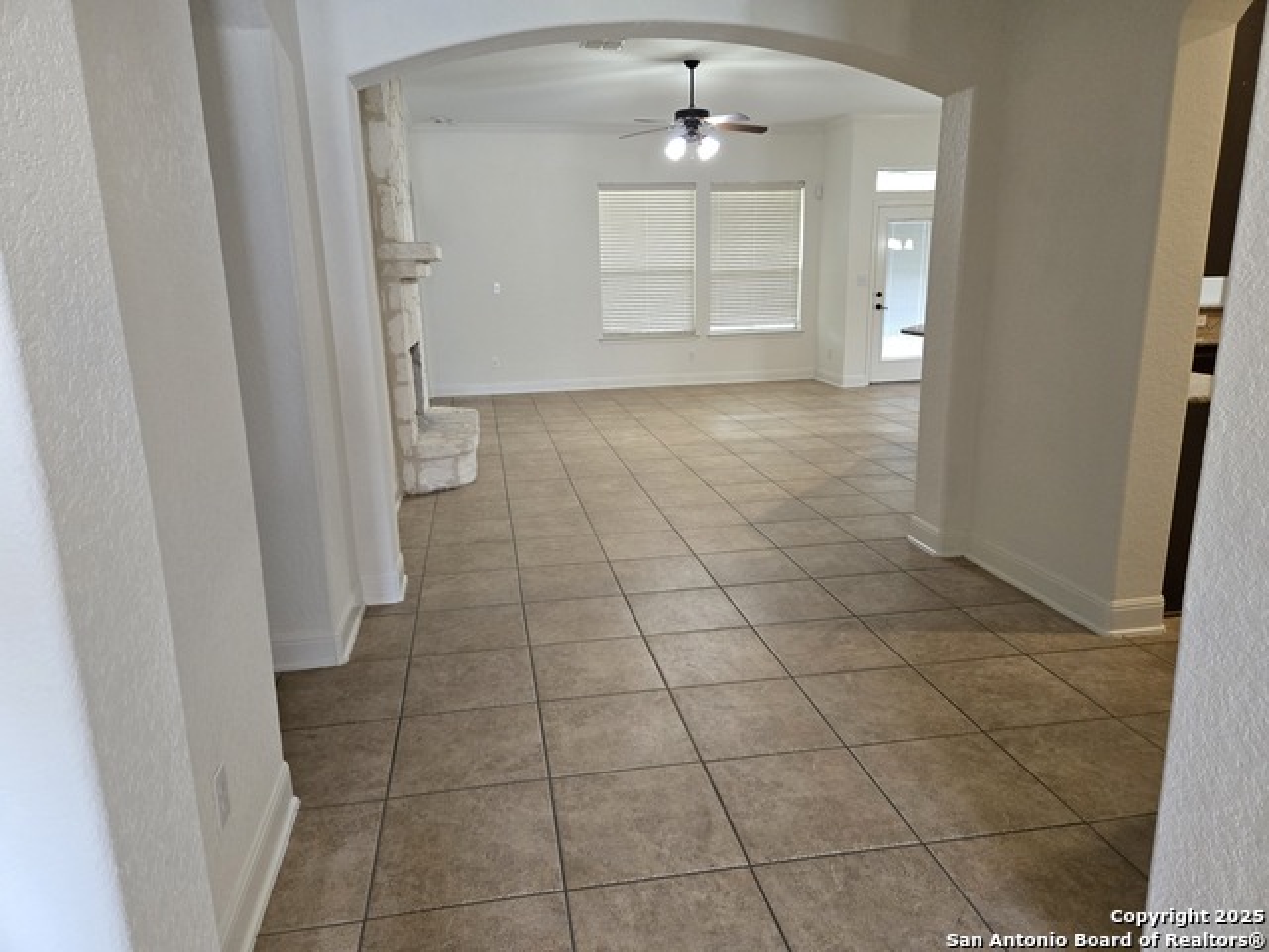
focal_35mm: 23
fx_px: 843
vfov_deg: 58.9
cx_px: 634
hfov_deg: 73.9
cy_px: 476
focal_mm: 5.4
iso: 640
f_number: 1.8
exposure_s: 1/120
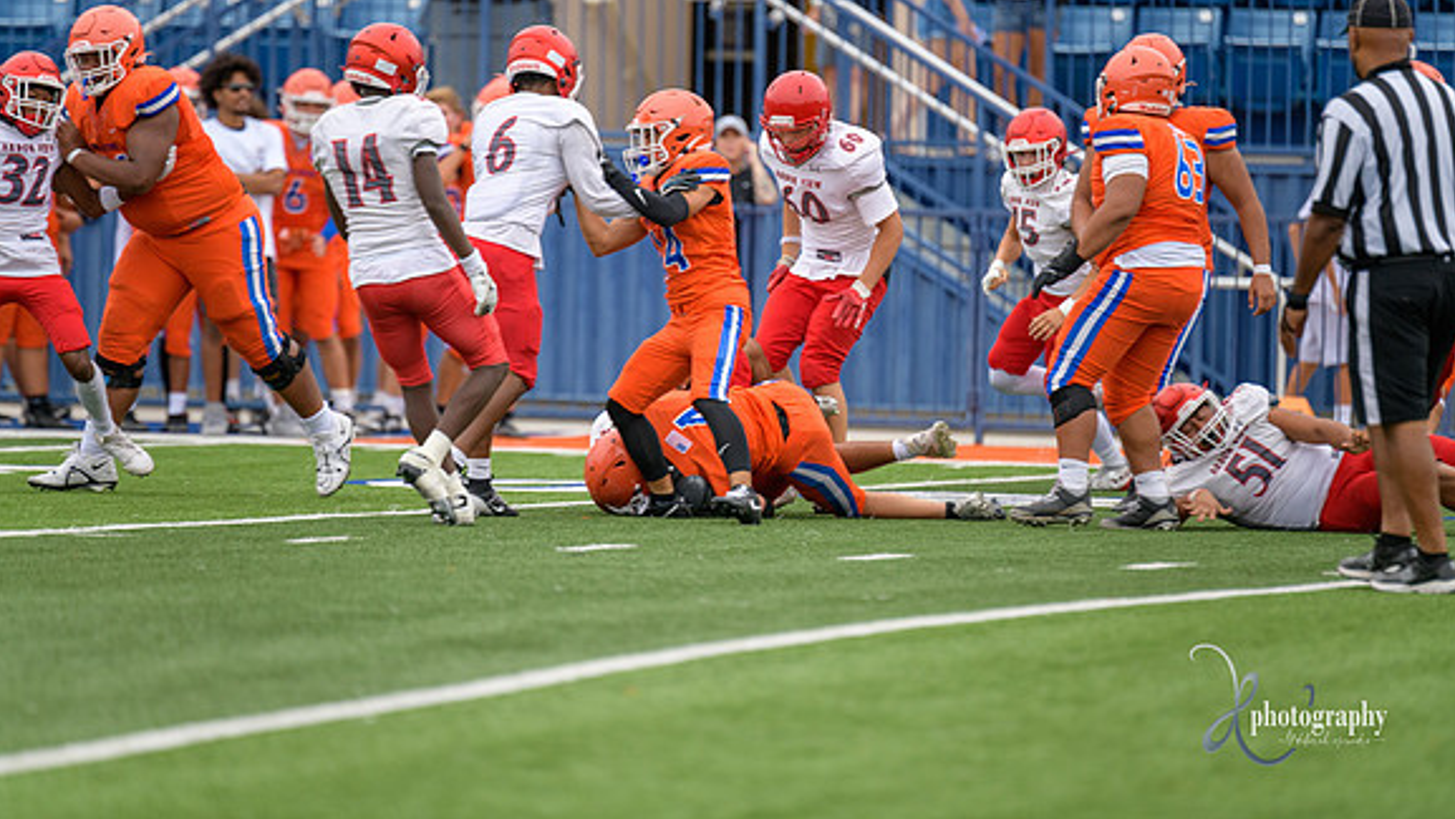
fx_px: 12195
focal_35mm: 316
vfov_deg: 3.8
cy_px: 341
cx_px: 729
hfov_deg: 6.8
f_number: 2.8
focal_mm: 300
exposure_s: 1/500
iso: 450
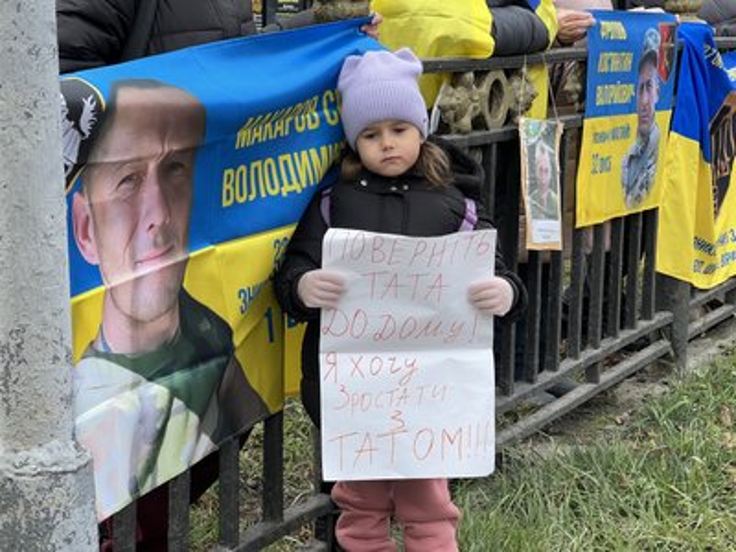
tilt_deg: -9.9
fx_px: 1637
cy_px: 276
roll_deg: +0.0
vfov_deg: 19.1
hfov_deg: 25.3
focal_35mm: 77
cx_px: 368
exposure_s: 1/99
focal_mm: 9
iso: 50
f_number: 2.8
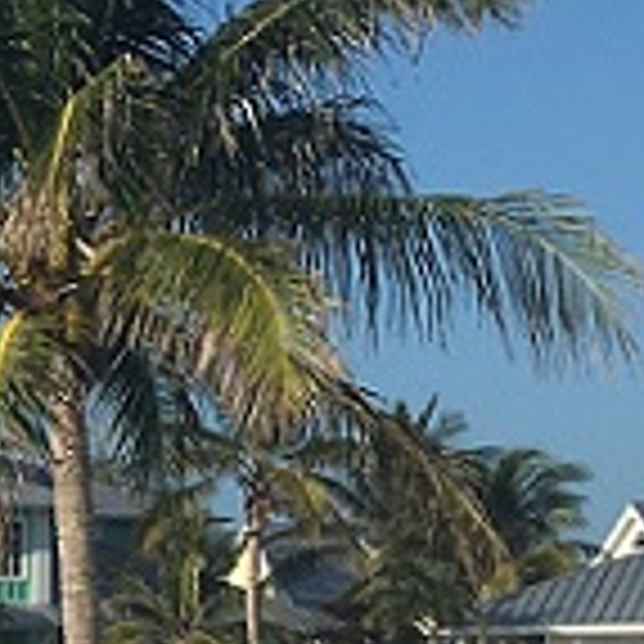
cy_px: 730
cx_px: -1223
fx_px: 3957
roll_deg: -1.6
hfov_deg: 8.1
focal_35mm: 188
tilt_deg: +3.0
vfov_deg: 9.2
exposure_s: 1/2849
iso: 25
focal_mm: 4.15
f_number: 2.2
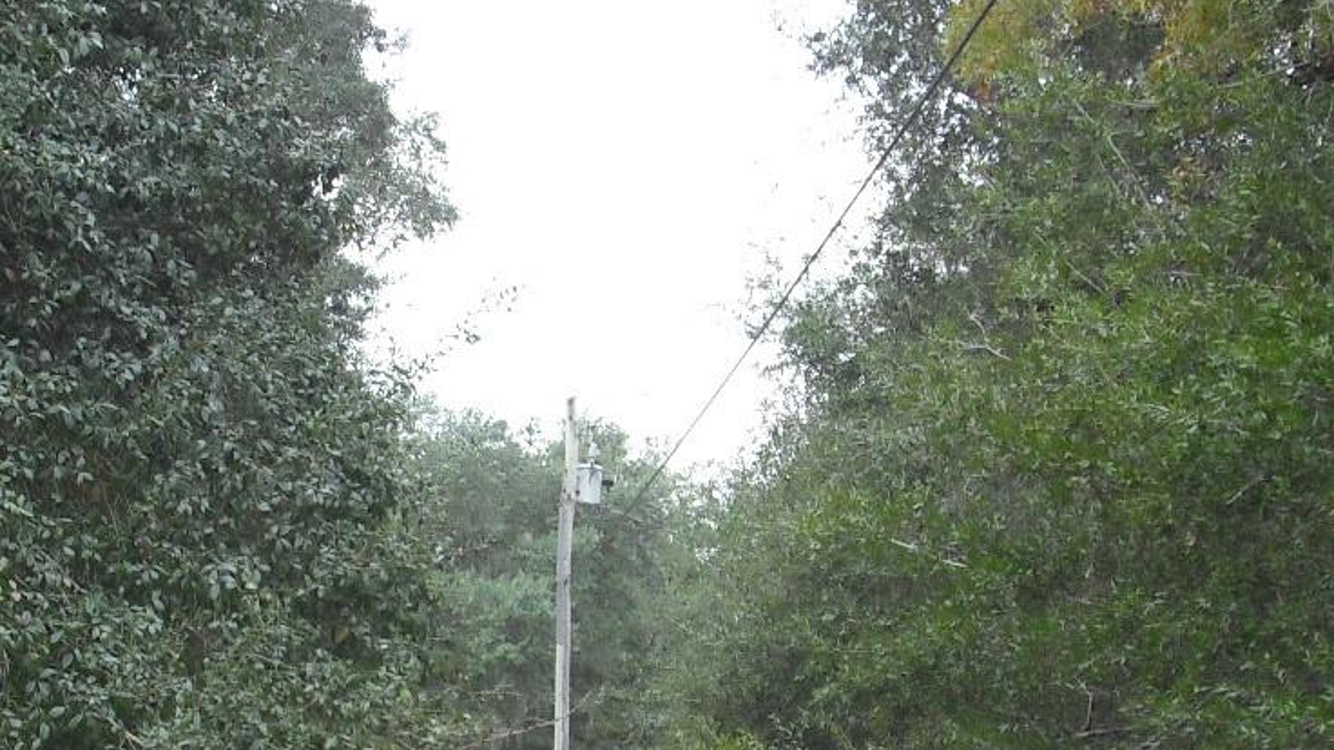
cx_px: 551
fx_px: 3184
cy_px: 763
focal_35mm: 90
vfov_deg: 13.3
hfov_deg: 23.6
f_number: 2.8
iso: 100
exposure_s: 1/80
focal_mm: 6.2
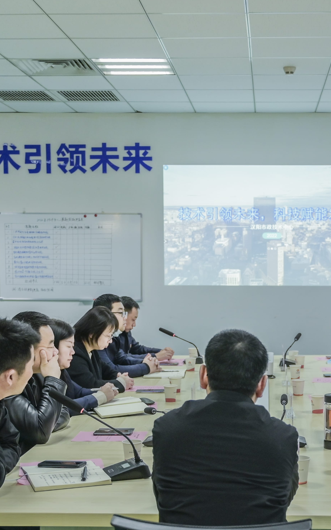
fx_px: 837
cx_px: 241
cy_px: 337
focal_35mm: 58
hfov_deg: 22.2
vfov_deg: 34.9
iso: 1000
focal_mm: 28
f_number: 2.8
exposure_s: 1/125
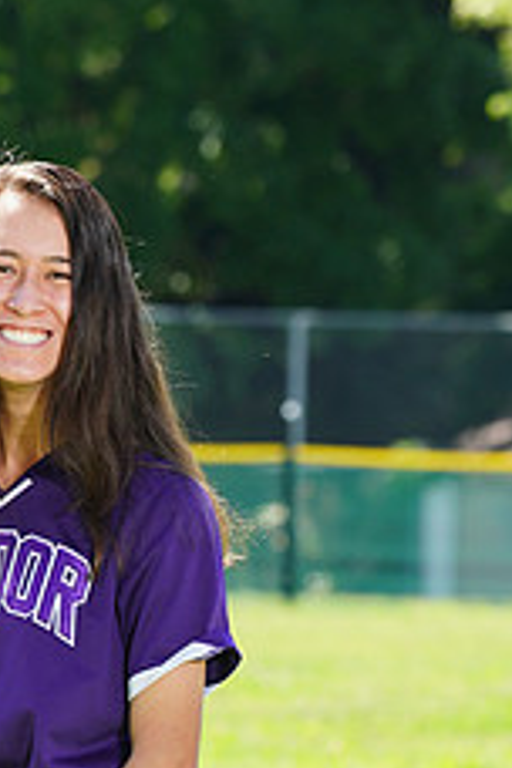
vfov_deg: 4.0
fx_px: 10836
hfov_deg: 2.7
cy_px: 936
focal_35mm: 508
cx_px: -24
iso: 200
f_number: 9
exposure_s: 1/160
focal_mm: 200
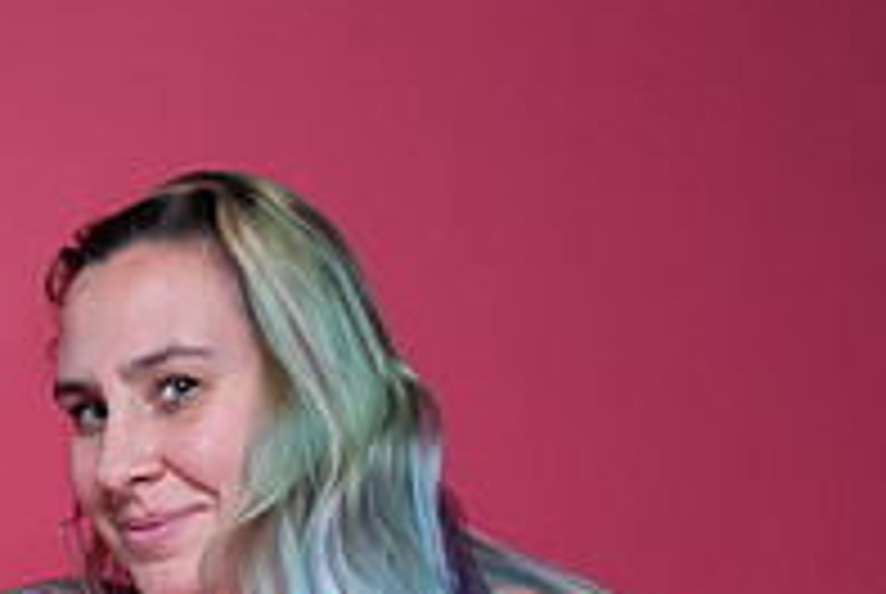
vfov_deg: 12.8
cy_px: 848
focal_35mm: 103
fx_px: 2539
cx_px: -148
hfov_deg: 18.8
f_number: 8
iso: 100
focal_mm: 35
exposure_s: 1/160
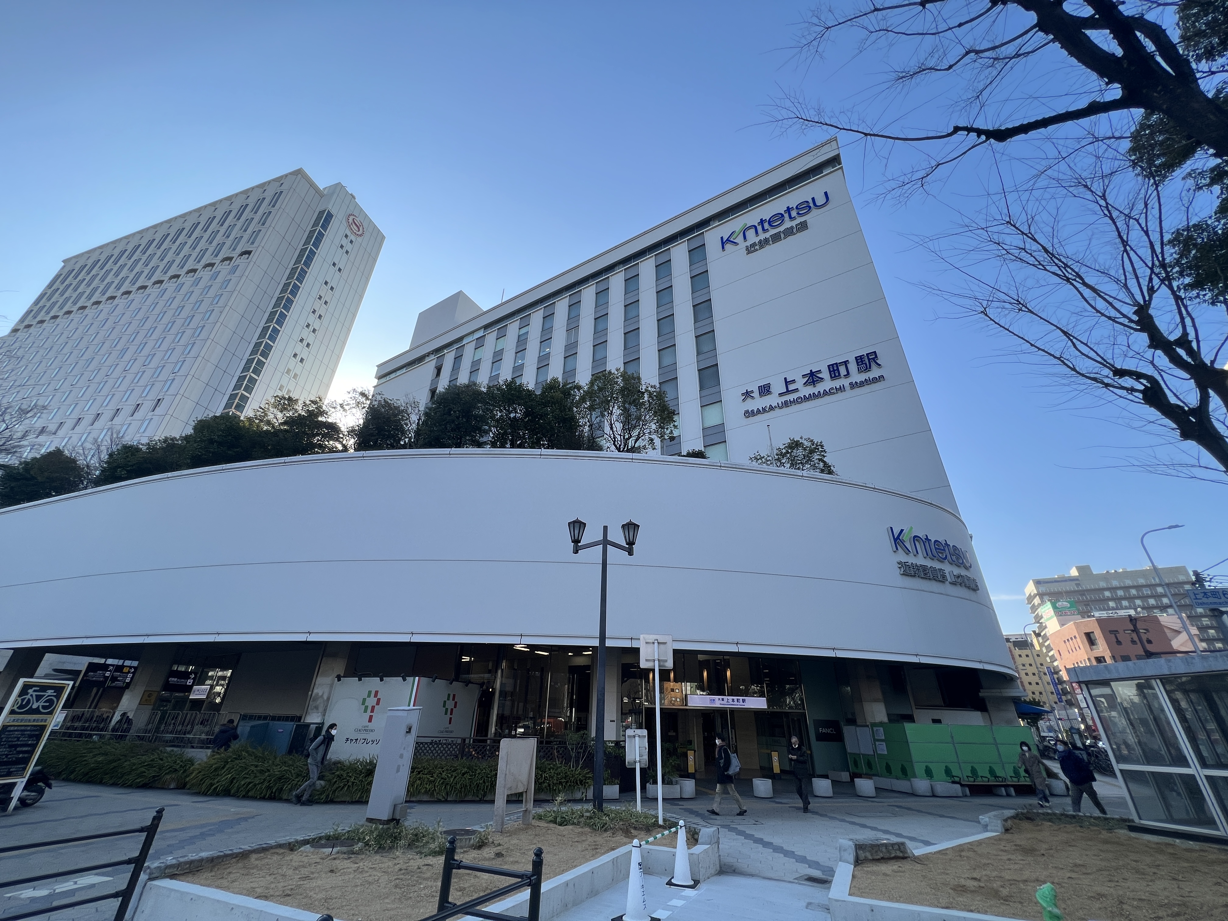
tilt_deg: +29.0
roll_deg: -0.8
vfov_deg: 89.9
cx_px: 614
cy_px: 460
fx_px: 461
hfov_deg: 106.2
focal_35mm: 13
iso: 32
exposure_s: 1/633
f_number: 1.8
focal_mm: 1.57
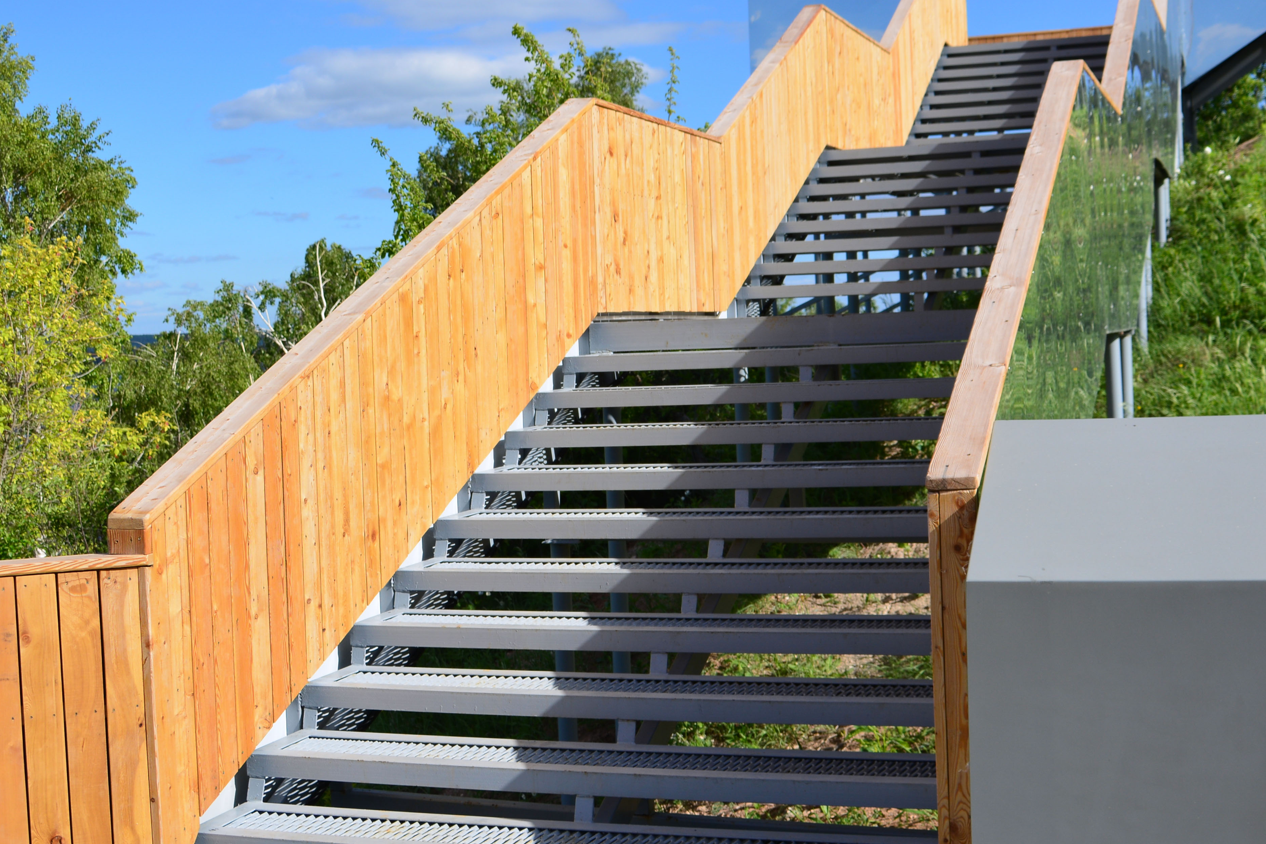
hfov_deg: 39.7
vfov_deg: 27.1
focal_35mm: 50
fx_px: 1751
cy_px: 387
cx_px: 680
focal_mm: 21
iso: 100
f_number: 4
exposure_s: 1/1250
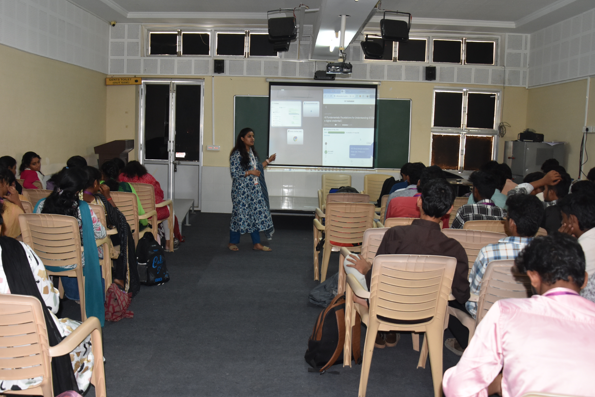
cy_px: 183
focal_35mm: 33
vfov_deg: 40.0
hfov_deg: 56.9
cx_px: 250
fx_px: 546
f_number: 3.5
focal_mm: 18
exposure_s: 1/60
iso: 1000
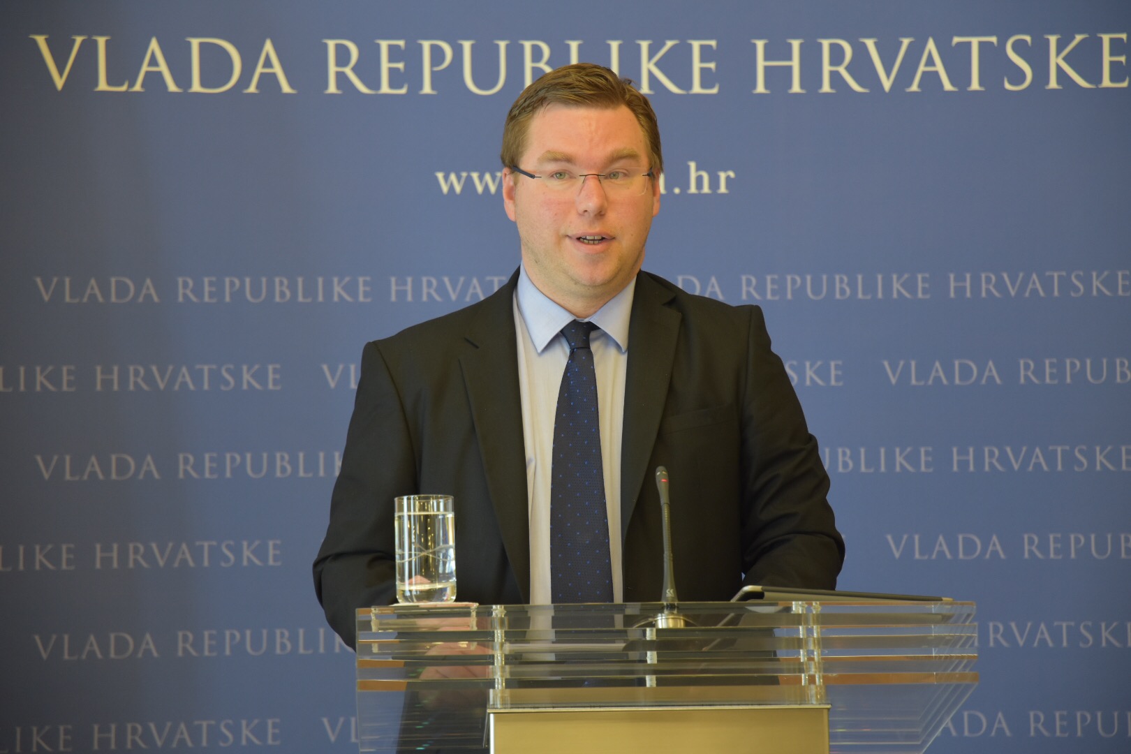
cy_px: 377
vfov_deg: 11.4
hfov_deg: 17.1
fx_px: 3770
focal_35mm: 120
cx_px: 566
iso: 800
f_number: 4.5
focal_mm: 80
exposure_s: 1/80
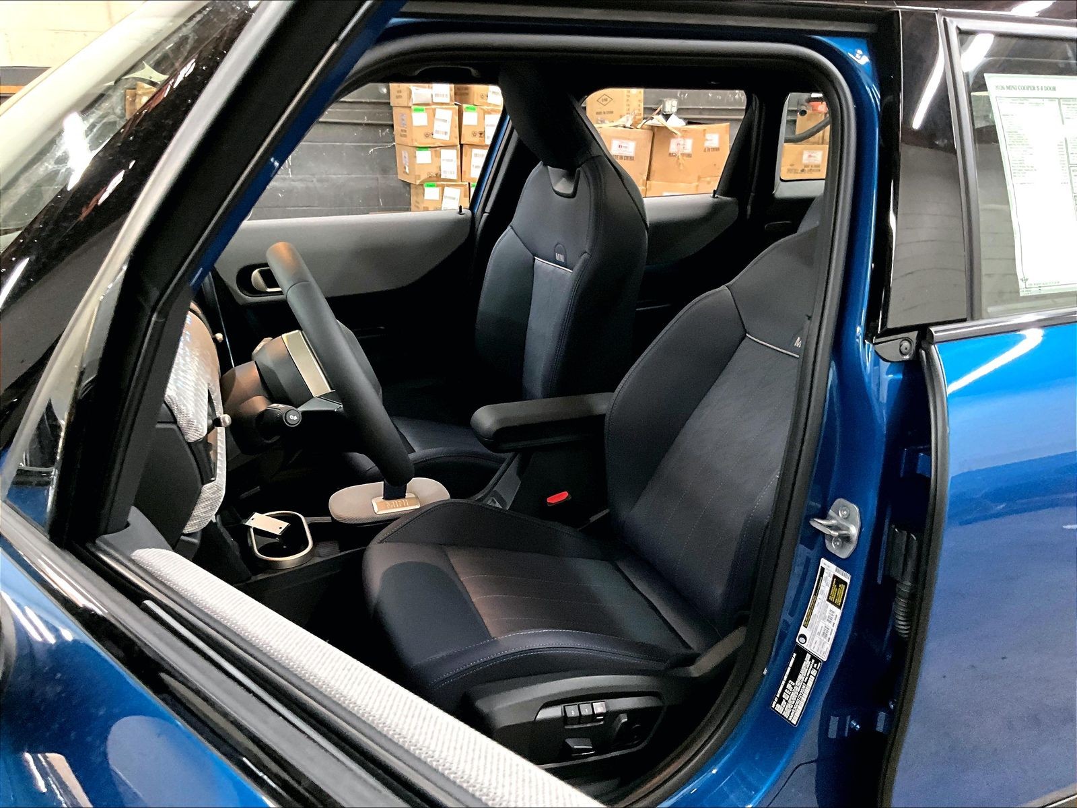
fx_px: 902
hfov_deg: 61.7
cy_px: 404
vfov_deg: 48.2
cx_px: 538
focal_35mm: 29
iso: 500
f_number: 1.8
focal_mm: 3
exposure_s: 1/24
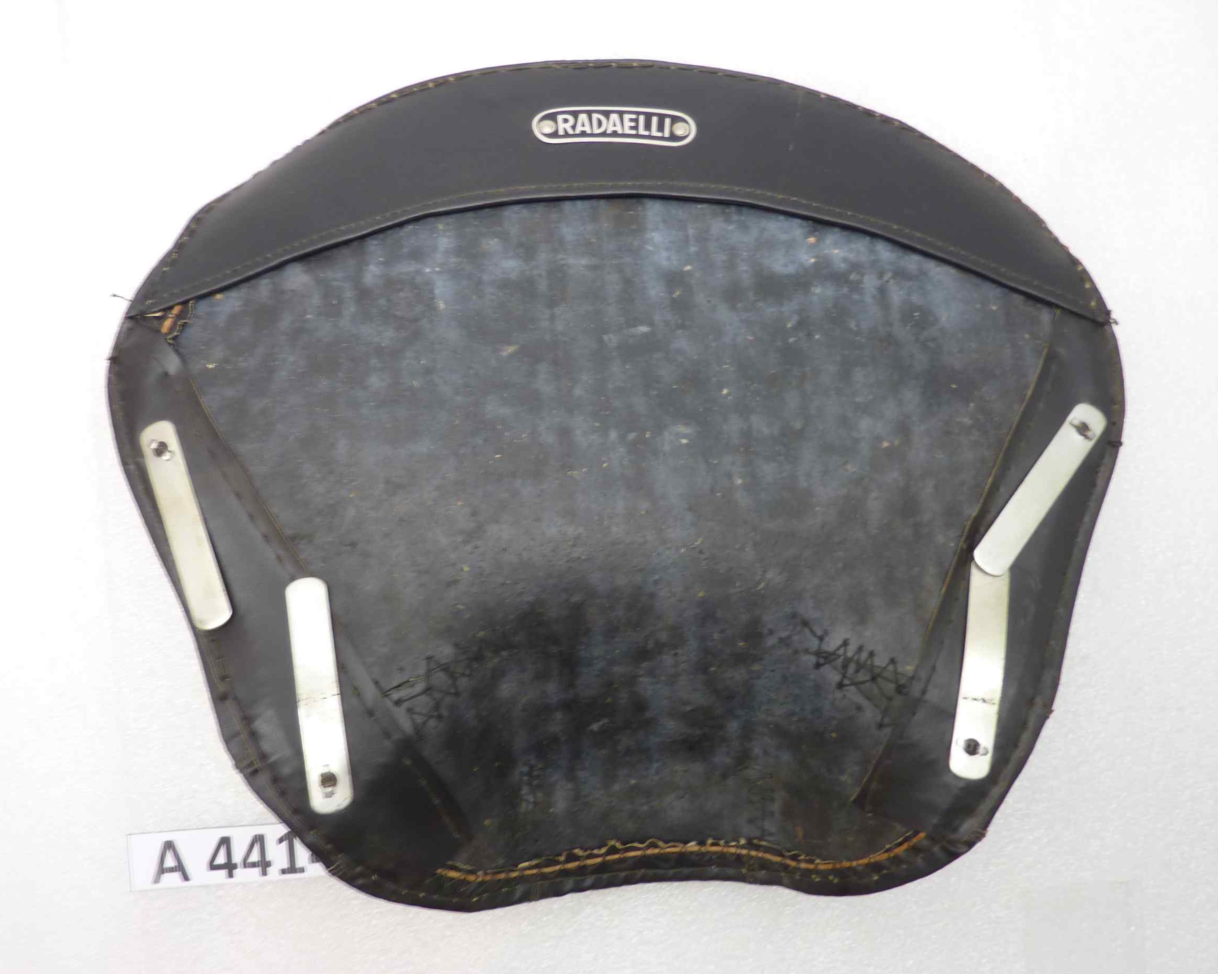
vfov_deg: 53.2
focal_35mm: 27
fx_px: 973
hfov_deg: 64.1
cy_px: 489
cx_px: 588
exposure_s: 1/8
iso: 80
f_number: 3.3
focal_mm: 4.1
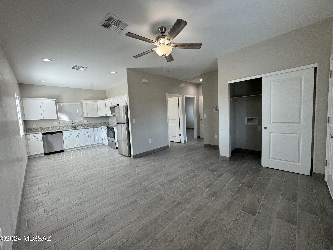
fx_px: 135
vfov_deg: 85.7
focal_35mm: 14
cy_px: 125
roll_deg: +3.0
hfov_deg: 102.1
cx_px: 166
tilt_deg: -5.0
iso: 125
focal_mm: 2.22
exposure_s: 1/120
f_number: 2.2
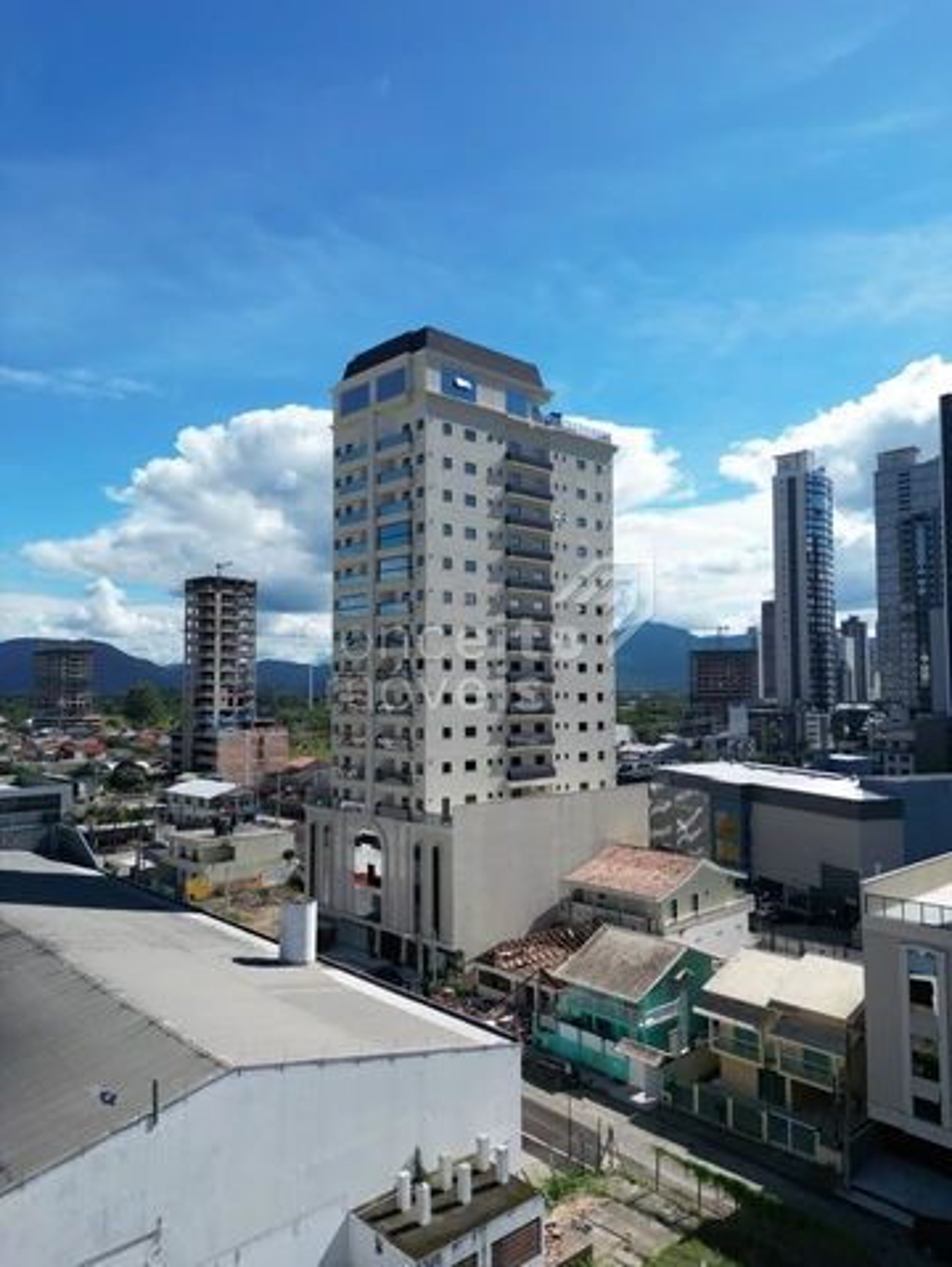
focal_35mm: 24
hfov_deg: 56.9
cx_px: 476
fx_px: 879
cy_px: 634
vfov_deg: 71.6
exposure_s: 1/4000
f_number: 1.7
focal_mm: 6.72
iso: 140
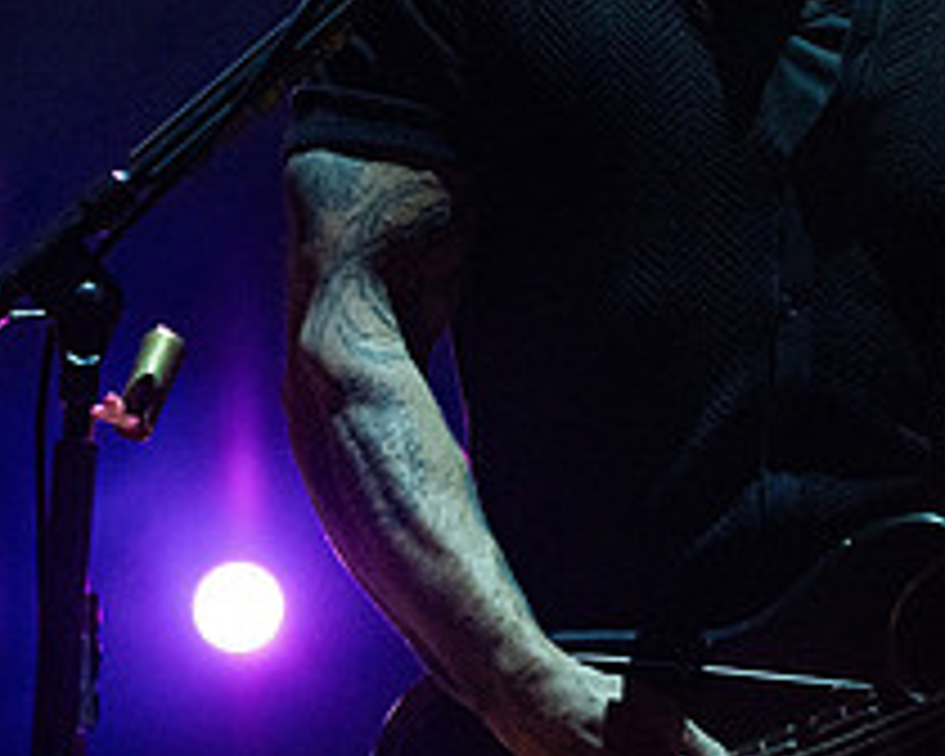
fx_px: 7775
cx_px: 851
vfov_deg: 5.6
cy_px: 106
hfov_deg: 6.9
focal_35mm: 278
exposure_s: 1/400
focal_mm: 96
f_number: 3.5
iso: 3200
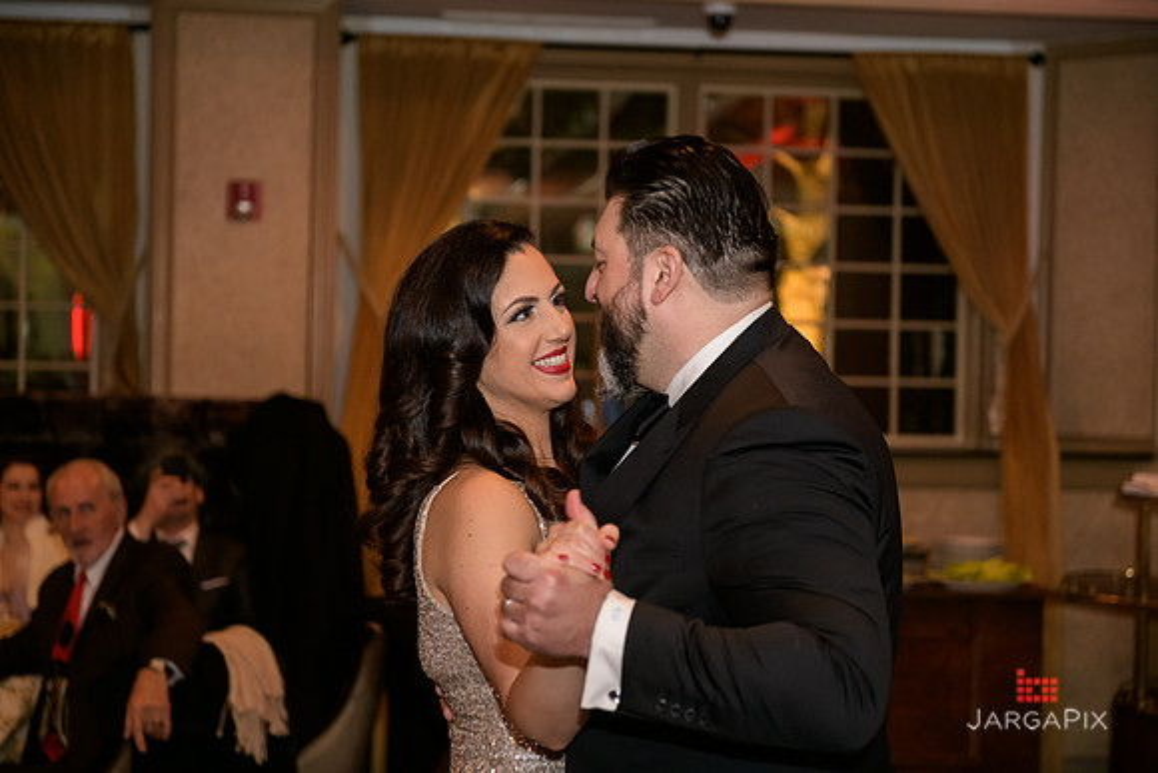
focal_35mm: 70
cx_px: 579
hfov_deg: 28.8
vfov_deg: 19.5
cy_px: 386
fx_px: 2252
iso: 1600
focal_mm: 70
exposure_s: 1/100
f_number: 3.2
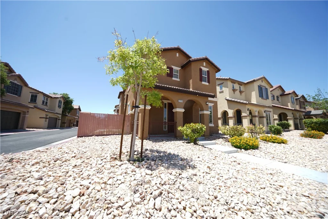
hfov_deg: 112.6
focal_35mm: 12
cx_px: 164
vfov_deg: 90.0
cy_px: 110
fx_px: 109
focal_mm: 12
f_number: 6.3
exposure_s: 1/125
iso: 50
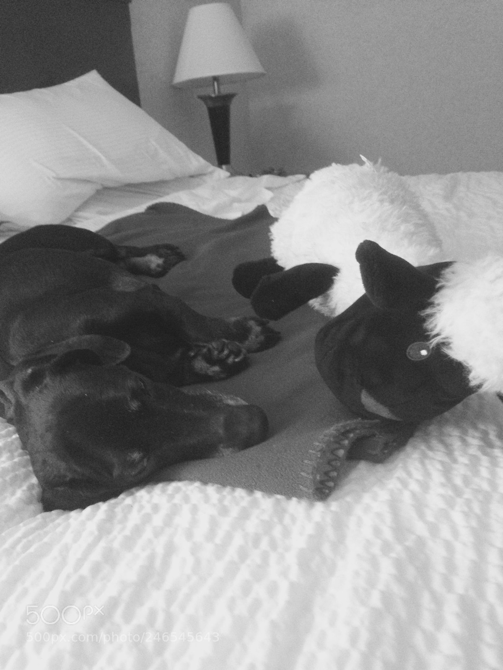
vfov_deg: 55.4
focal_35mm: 33
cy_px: 335
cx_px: 252
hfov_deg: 42.9
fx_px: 639
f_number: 2.4
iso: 640
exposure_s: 1/15
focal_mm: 4.12
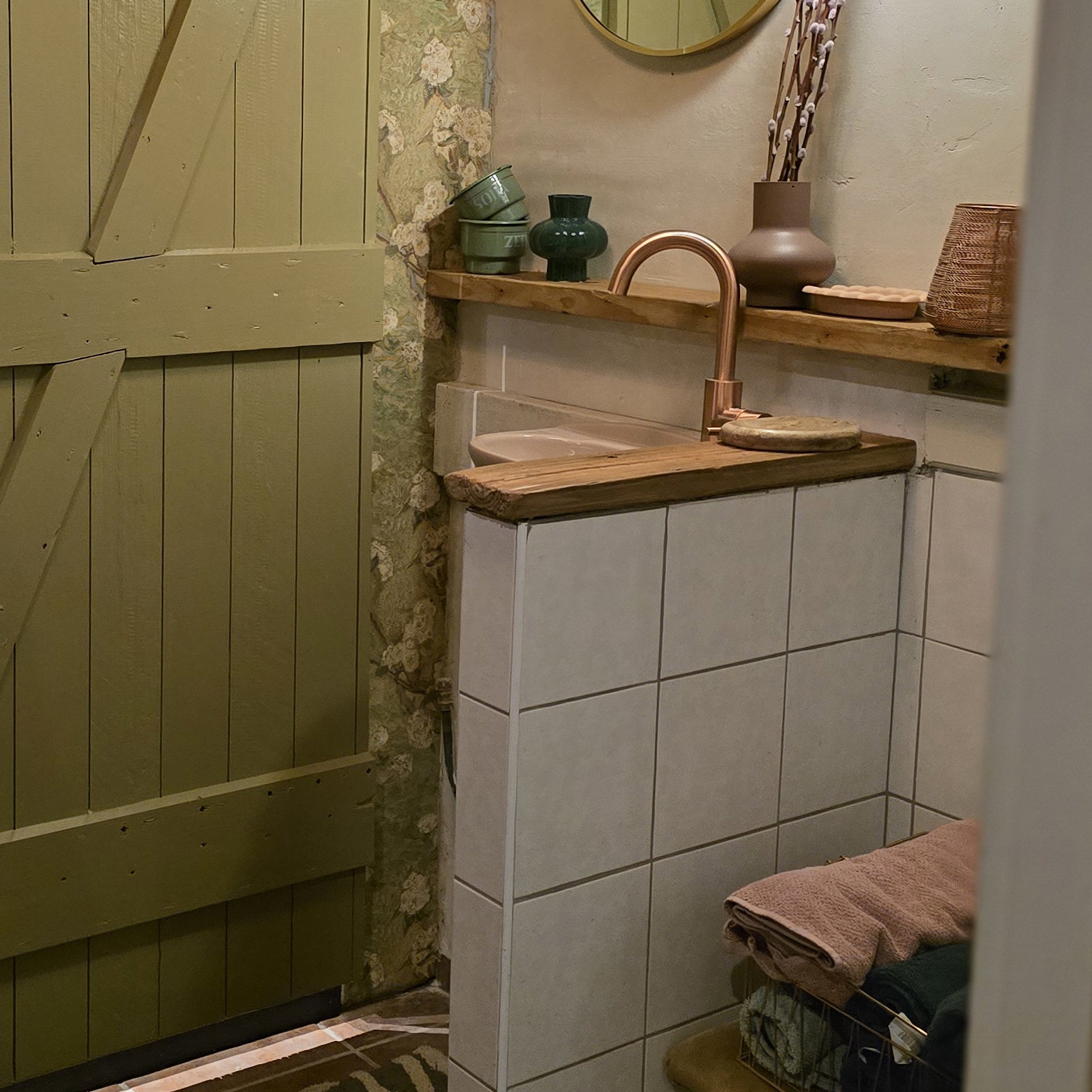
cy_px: 353
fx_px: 1856
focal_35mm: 52
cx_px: 293
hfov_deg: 32.3
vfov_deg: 32.5
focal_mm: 6.3
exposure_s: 1/100
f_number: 1.7
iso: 1600
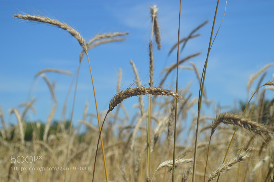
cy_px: 91
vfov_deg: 16.5
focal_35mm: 82
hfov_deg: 24.6
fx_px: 627
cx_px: 137
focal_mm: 55
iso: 100
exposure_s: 1/200
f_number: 7.1
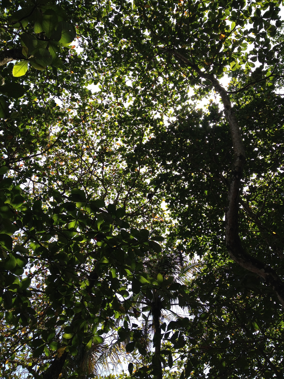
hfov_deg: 40.7
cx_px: 142
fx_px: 383
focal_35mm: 35
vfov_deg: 52.6
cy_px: 190
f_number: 2.4
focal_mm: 4.28
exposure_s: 1/824
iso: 50
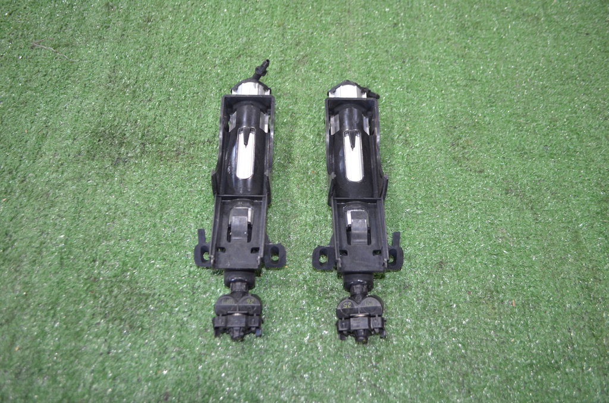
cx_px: 304
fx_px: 557
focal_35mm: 33
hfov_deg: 57.3
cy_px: 202
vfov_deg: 39.8
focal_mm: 22
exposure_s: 1/60
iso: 900
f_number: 3.8
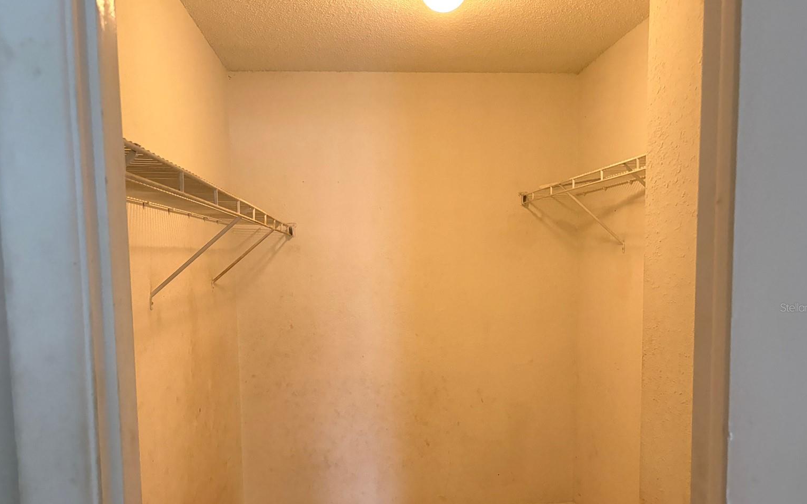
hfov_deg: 64.6
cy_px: 307
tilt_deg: -6.1
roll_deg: +1.1
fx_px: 638
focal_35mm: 29
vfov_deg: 42.9
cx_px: 406
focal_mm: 5.96
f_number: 1.6
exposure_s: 1/40
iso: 640
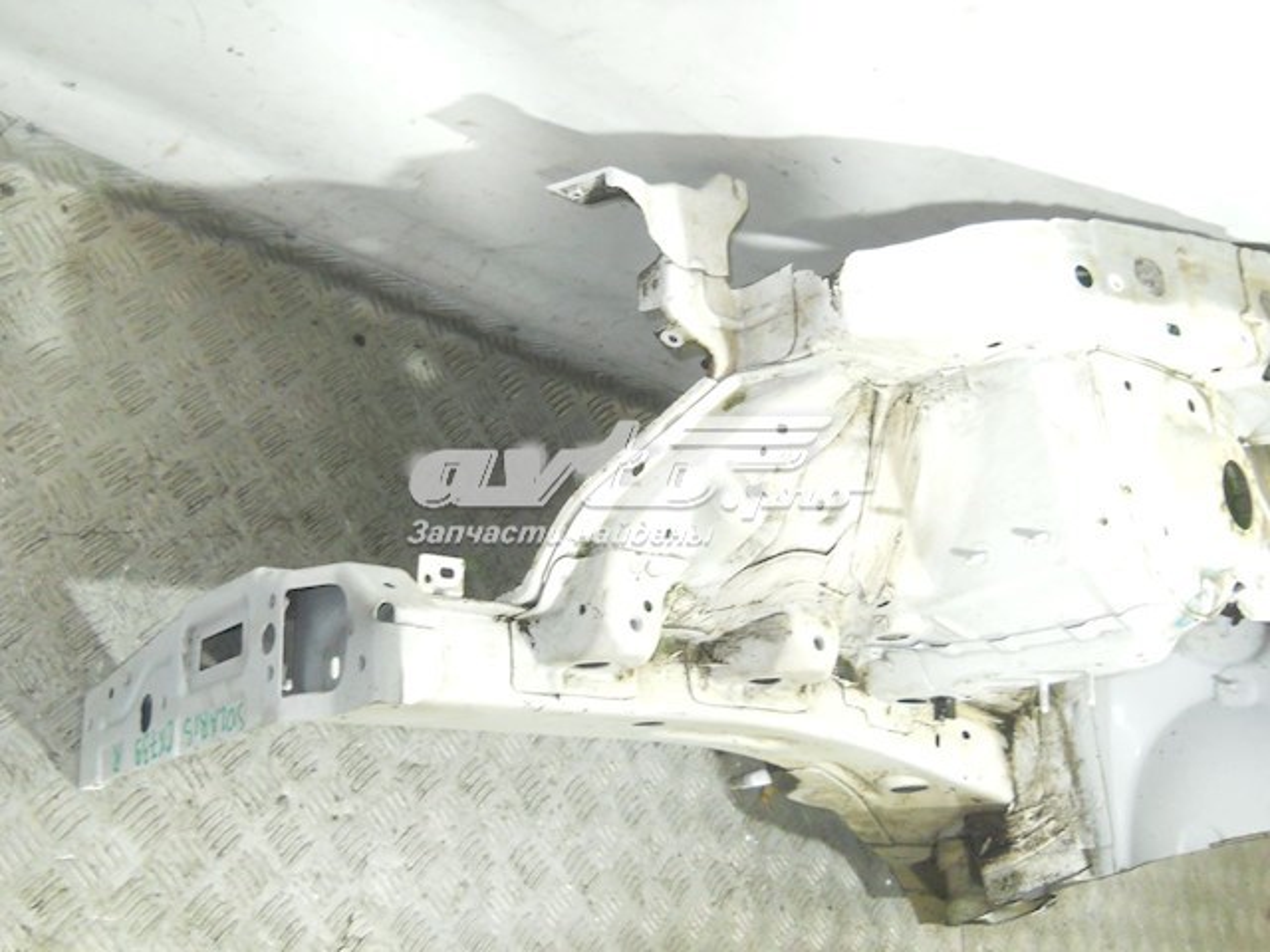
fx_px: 1504
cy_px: 476
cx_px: 635
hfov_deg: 45.8
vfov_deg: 35.1
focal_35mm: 41
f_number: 3.1
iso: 400
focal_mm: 6.72
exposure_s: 1/30
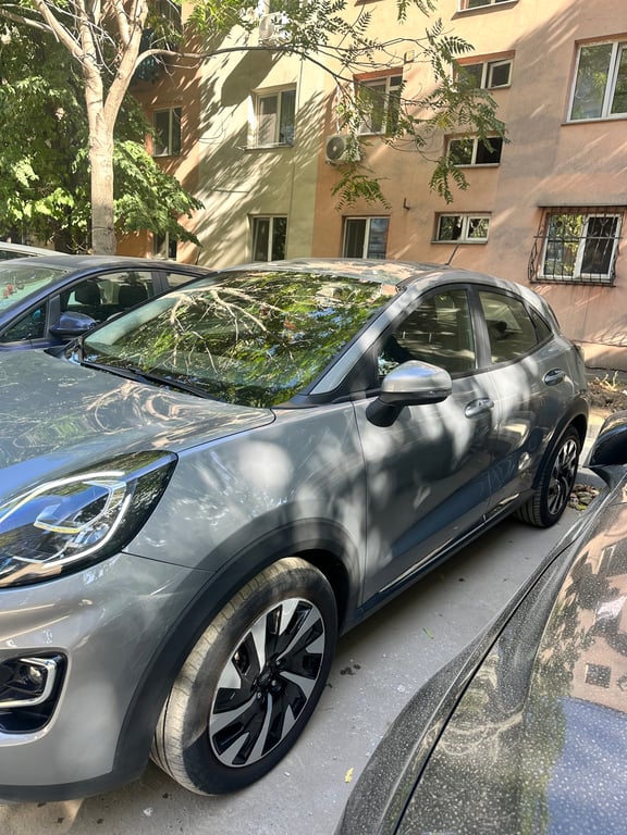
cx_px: 314
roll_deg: -5.0
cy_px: 418
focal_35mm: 24
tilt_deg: -13.1
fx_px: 580
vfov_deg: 71.6
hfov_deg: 56.8
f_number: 1.78
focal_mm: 6.86
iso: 80
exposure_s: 1/317
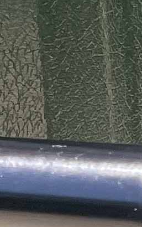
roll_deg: -0.4
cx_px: 460
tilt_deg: -21.6
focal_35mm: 302
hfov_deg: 4.2
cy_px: 177
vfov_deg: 6.9
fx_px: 1866
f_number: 1.8
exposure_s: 1/378
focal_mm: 3
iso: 16
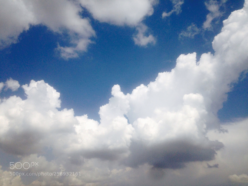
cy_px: 93
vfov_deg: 42.9
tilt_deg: +30.3
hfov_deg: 55.4
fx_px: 236
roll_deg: +0.7
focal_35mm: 33
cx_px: 124
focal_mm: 4.12
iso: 50
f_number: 2.4
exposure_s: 1/4525
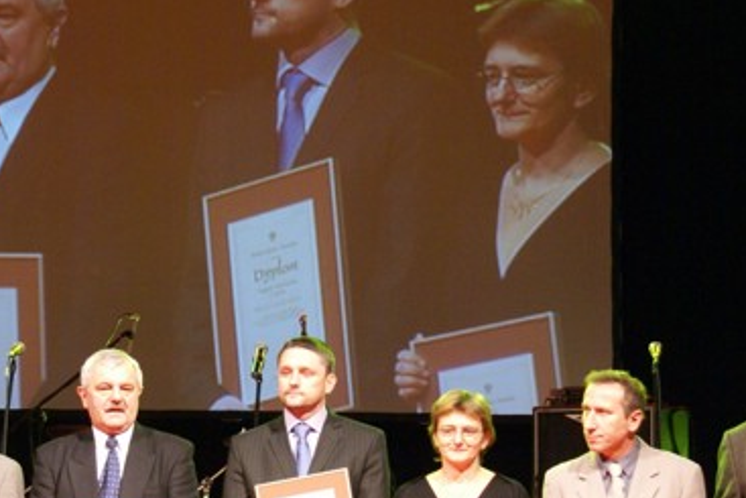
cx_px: 234
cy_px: 341
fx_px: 2964
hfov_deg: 14.3
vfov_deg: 9.6
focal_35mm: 143
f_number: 5.6
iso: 800
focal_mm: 50
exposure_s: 1/20
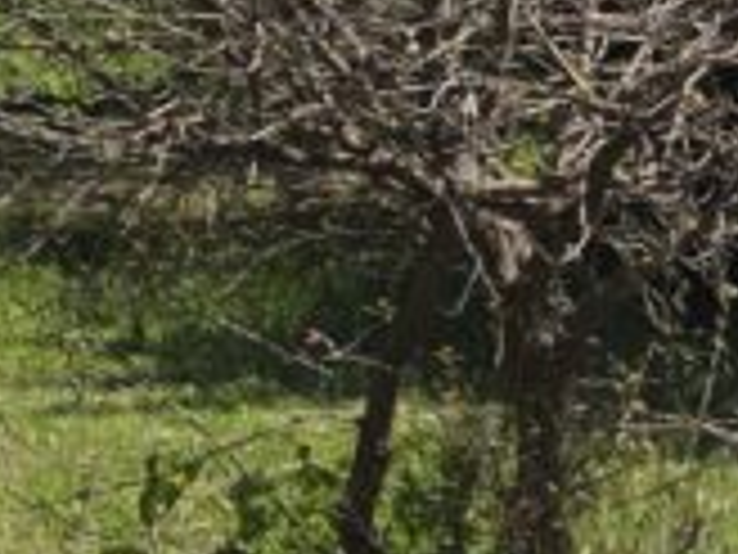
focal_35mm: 144
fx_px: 3070
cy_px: -90
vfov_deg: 10.2
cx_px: -1480
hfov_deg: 10.1
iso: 80
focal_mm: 6.3
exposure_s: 1/5778
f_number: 1.7
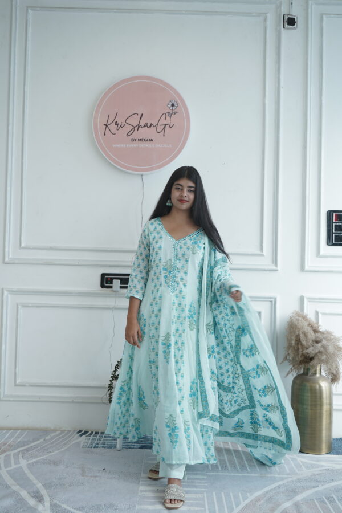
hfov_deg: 38.9
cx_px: 171
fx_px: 484
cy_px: 256
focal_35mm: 34
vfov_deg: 55.8
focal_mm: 34
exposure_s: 1/100
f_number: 5.6
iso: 200
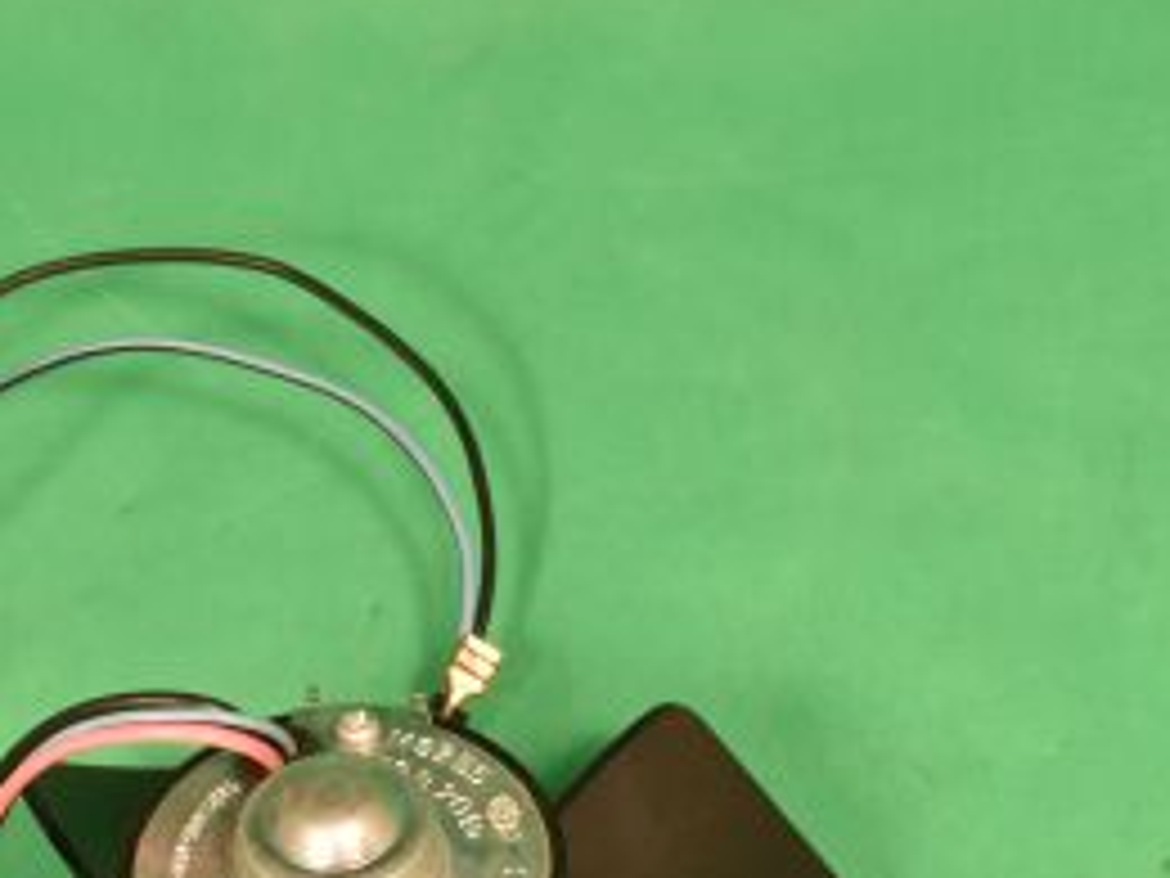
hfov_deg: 14.8
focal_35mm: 133
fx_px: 4495
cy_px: 873
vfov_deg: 11.0
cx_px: 410
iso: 640
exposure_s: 1/60
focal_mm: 40
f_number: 16
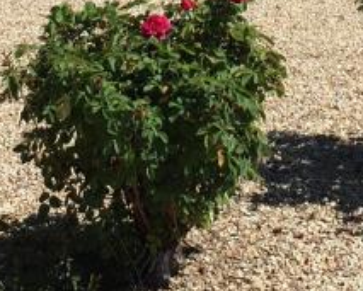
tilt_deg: -1.6
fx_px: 1463
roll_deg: +1.1
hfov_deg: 14.1
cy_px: -141
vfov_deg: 11.0
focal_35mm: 136
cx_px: 211
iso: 32
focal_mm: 4.15
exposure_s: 1/2475
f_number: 2.2
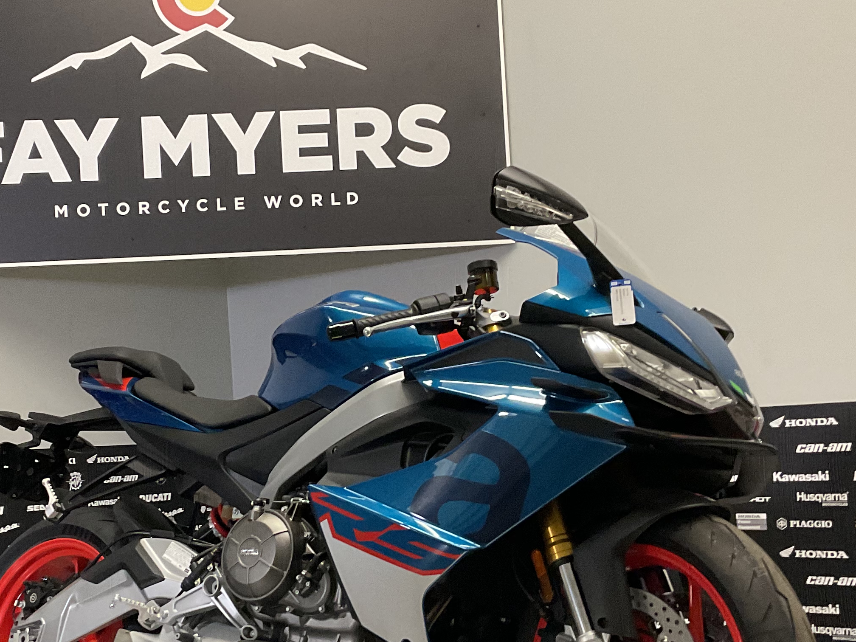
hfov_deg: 33.1
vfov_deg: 25.2
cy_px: 370
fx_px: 1434
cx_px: 318
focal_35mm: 58
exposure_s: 1/60
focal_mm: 3
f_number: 1.8
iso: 200
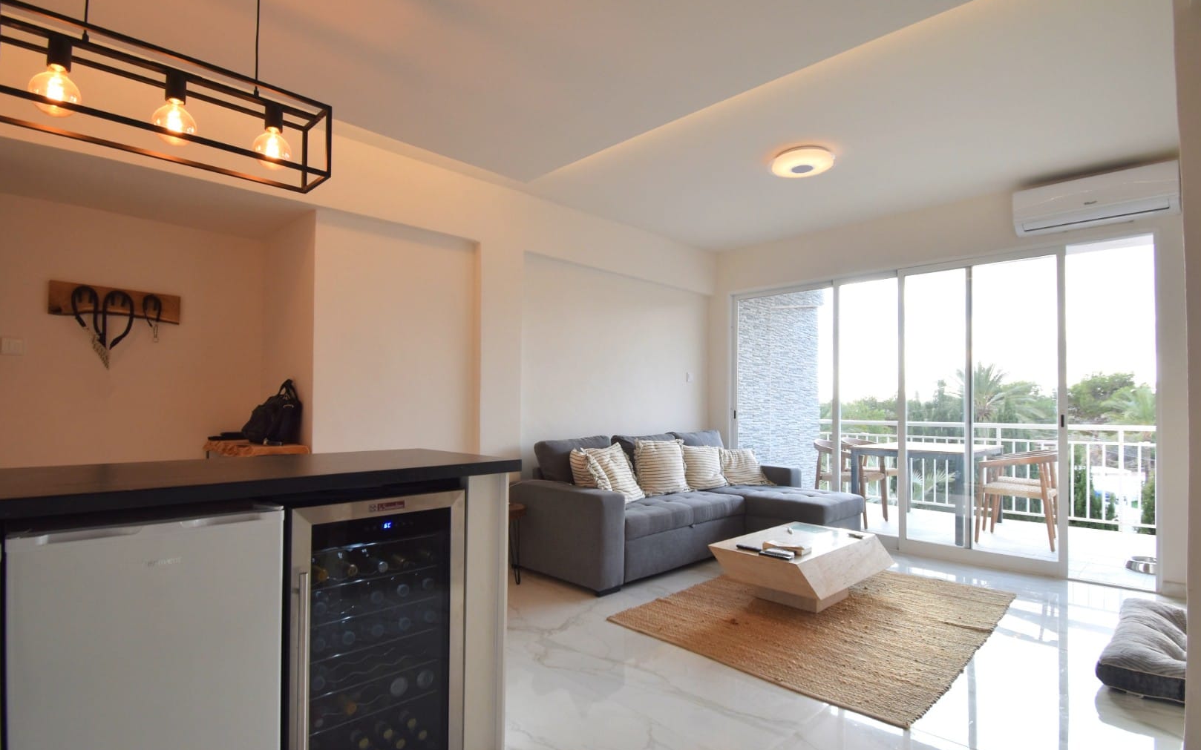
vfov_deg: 67.9
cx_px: 584
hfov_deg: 94.3
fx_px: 556
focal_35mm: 17
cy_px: 404
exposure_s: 1/125
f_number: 5.6
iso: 220
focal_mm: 10
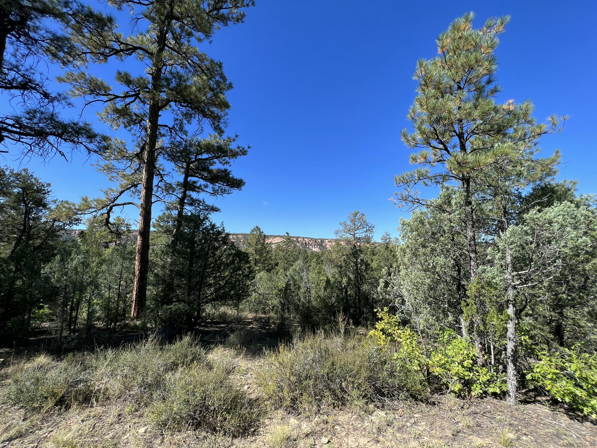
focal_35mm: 13
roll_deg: -1.2
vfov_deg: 89.9
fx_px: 224
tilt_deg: +7.8
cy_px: 224
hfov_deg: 106.2
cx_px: 298
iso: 32
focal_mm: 1.57
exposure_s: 1/1004
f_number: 1.8
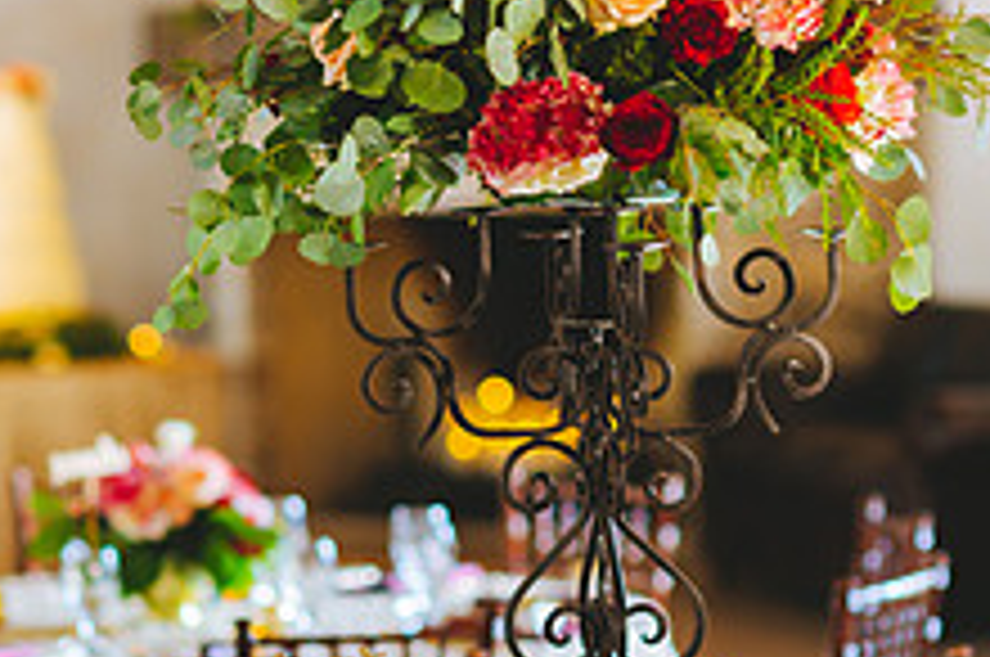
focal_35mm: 174
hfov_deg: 11.8
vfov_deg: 7.9
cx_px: 479
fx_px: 4778
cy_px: 477
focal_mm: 85
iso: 640
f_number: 2
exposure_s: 1/160
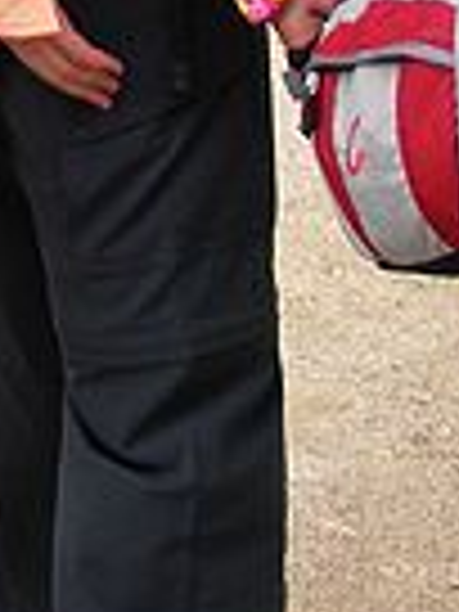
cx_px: -338
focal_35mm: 190
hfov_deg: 7.6
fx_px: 3359
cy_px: -488
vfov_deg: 9.9
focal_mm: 6.3
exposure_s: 1/112
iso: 64
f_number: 3.5
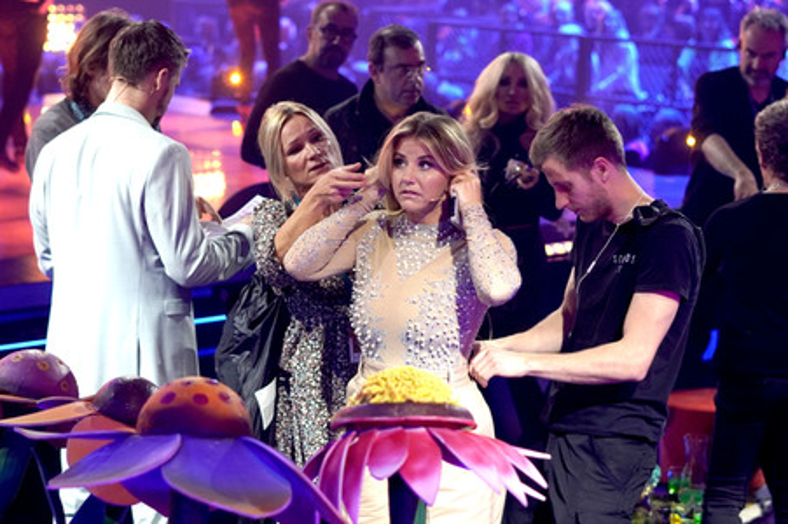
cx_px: 394
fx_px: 1640
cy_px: 262
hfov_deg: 27.0
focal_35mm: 75
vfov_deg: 18.2
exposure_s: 1/160
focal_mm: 50
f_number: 2.2
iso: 1000
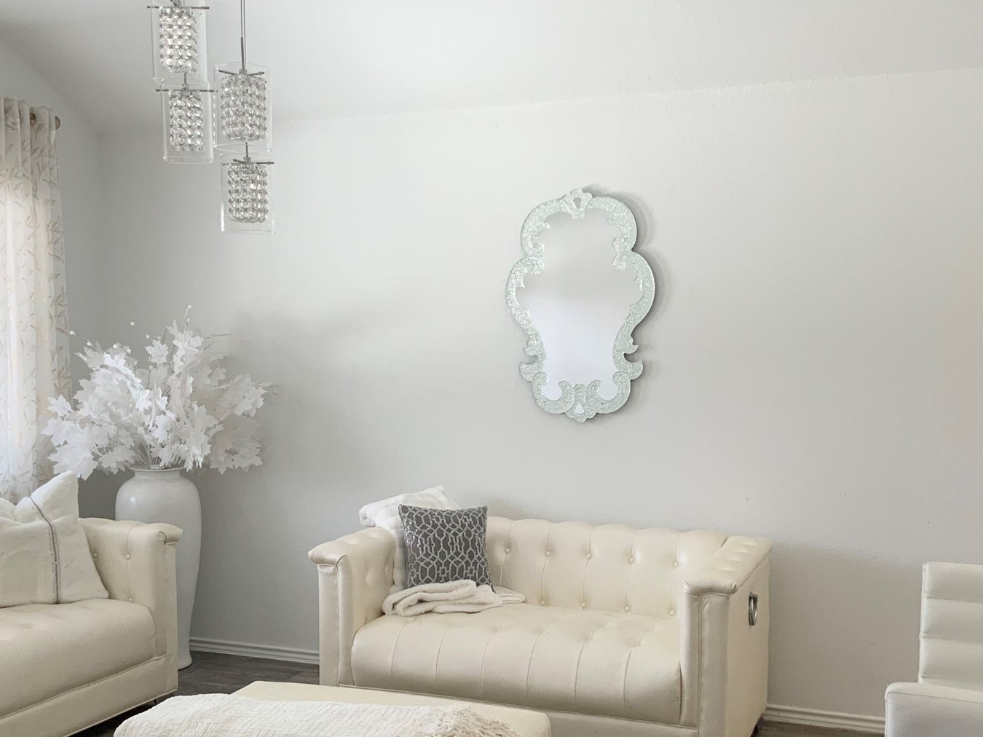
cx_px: 476
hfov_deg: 42.9
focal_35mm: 44
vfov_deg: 32.8
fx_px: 1249
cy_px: 438
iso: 64
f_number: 1.8
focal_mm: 3
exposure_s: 1/120
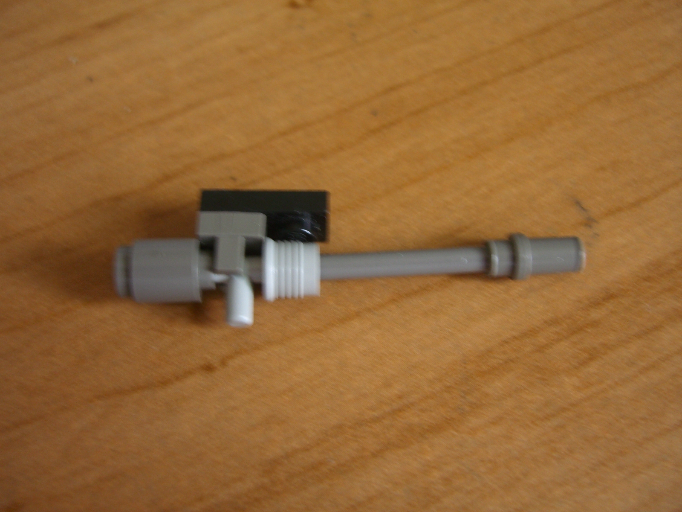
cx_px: 341
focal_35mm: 38
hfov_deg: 49.0
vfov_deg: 37.7
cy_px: 256
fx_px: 749
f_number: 2.8
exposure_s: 1/15
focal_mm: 7.9
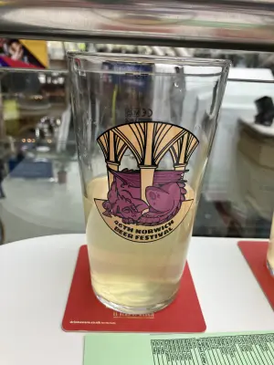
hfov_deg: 49.7
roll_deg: -2.8
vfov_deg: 63.4
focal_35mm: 28
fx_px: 296
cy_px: 182
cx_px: 137
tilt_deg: -21.9
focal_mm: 3.99
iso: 25
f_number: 1.8
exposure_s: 1/240
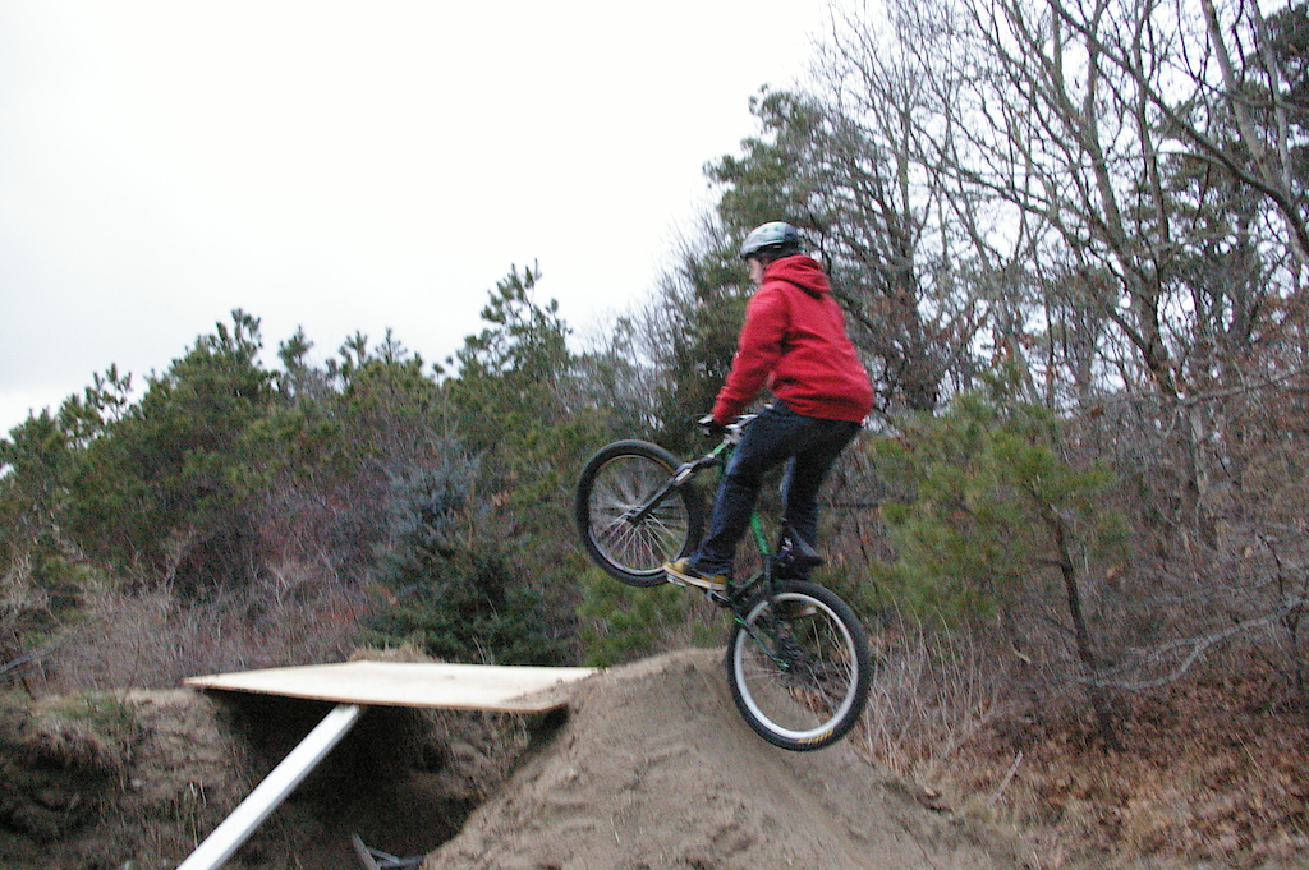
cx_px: 654
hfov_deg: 62.0
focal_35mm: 30
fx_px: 1090
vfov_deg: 43.5
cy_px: 435
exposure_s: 1/125
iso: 3200
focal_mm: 20
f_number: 8
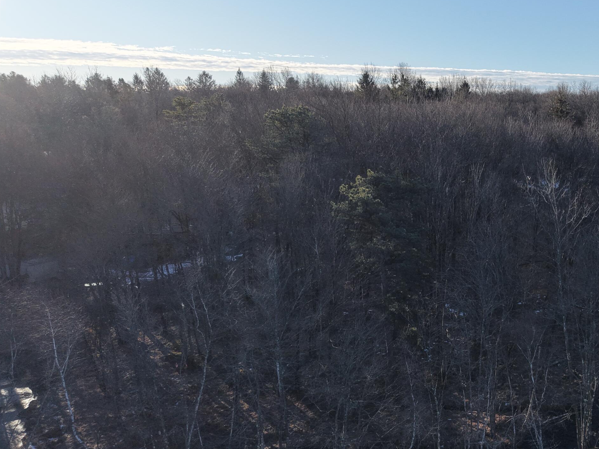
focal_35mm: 38
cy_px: 295
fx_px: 658
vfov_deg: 37.4
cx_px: 465
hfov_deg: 46.8
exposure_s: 1/5000
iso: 420
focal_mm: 8.67
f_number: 1.8
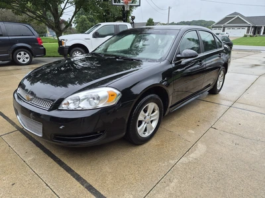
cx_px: 132
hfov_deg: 73.9
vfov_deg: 58.9
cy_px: 99
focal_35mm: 23
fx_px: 176
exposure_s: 1/1816
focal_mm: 5.4
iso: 80
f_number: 1.8
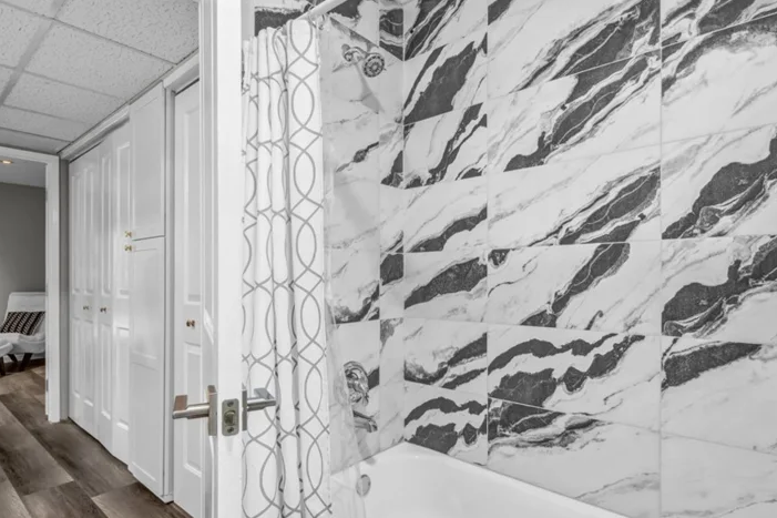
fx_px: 388
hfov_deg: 90.0
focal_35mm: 18
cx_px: 398
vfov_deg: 67.1
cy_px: 292
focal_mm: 10
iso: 400
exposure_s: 1/10
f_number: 8
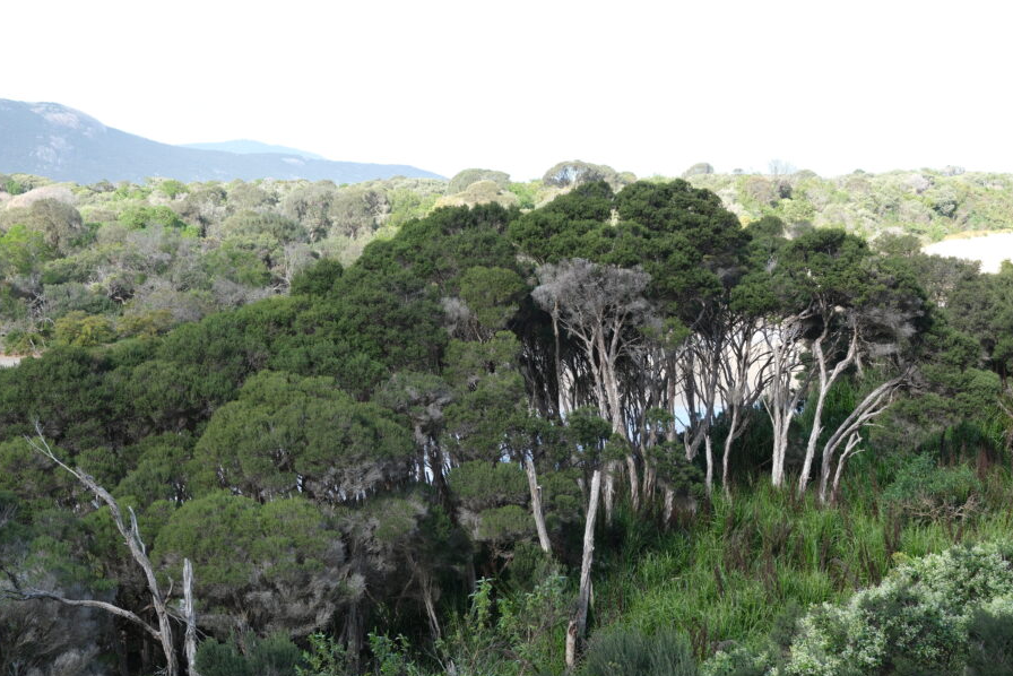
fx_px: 1351
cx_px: 496
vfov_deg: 28.1
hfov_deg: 41.1
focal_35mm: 48
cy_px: 343
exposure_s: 1/150
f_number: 5
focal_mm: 27.9
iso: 160
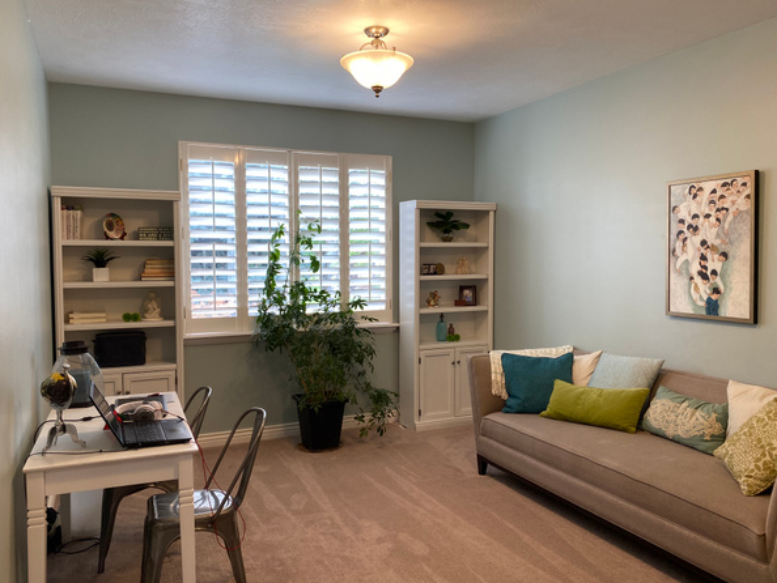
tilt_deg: -4.1
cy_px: 293
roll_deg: +0.0
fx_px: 629
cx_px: 390
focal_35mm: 28
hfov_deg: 63.4
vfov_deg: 49.8
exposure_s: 1/60
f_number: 1.8
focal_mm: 4.25
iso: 64
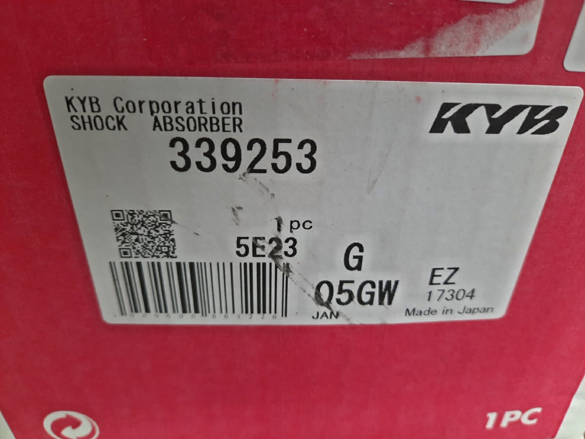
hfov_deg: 69.4
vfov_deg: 54.9
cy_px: 220
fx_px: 422
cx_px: 292
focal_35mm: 25
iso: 114
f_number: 2
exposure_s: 1/50
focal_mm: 4.6
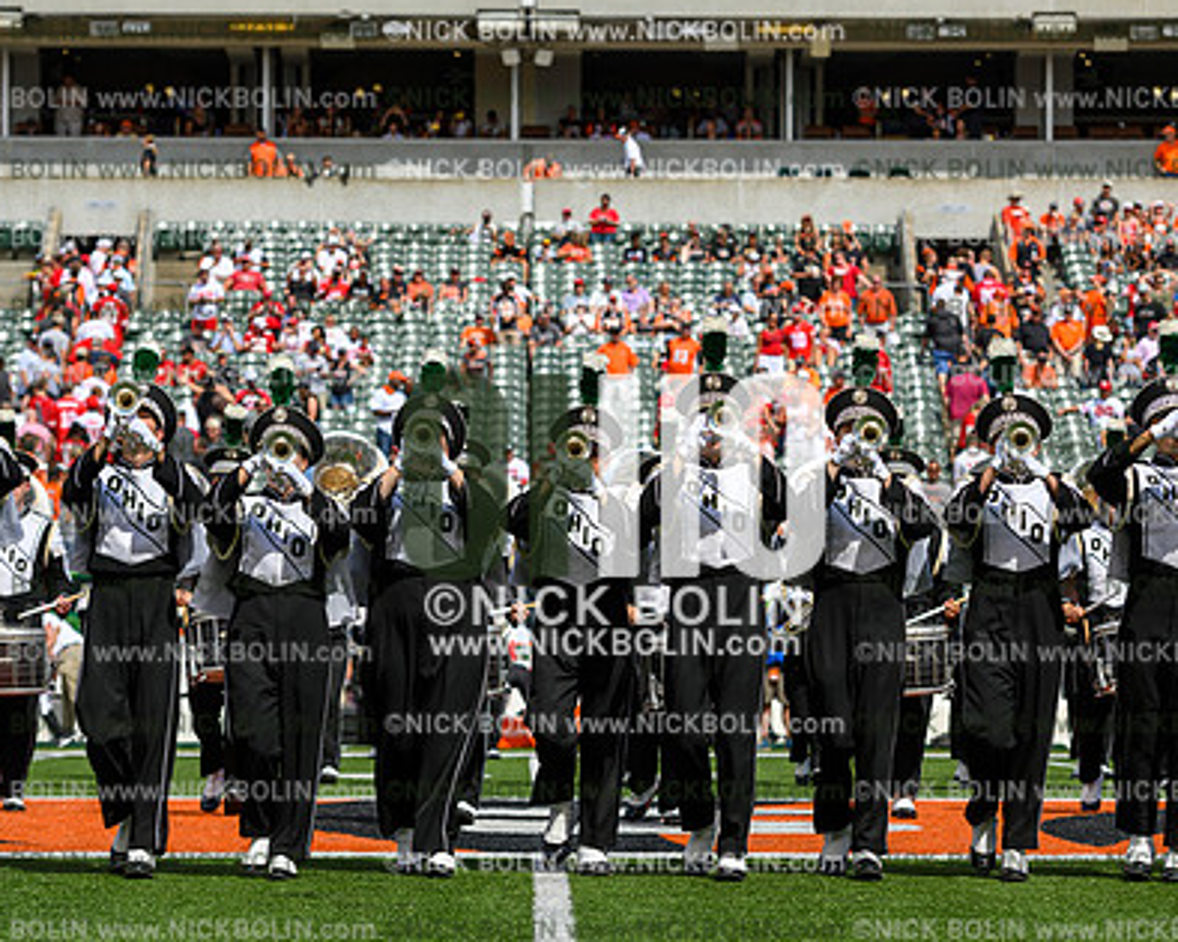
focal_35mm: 141
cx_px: 613
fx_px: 4915
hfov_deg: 13.7
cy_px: 516
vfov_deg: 10.9
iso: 160
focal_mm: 102
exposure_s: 1/2000
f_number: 4
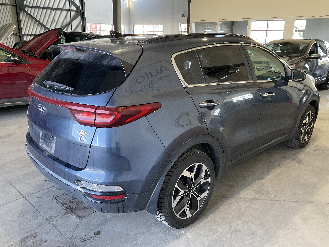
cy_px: 124
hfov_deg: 61.7
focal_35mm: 29
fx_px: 276
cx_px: 164
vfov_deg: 48.2
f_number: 1.8
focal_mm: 3
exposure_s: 1/60
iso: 64
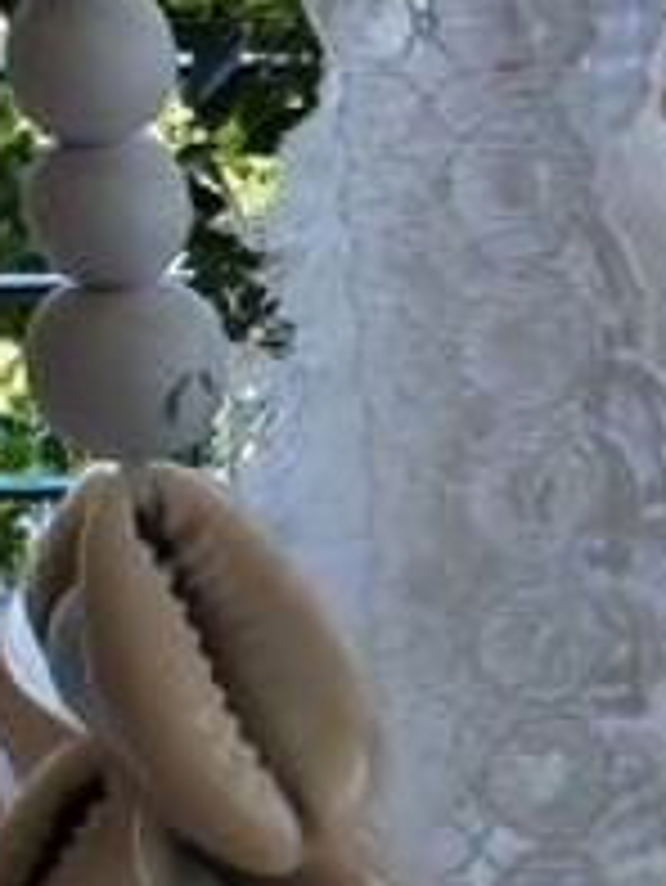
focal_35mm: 108
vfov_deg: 18.1
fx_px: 2768
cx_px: 824
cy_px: 659
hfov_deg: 13.3
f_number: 2.2
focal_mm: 1.96
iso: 50
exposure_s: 1/550
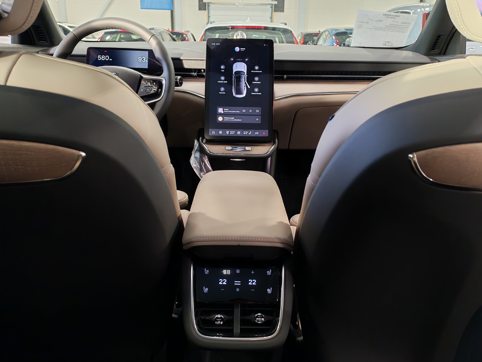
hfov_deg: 58.4
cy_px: 181
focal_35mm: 31
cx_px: 241
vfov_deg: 45.4
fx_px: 432
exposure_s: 1/50
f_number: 1.9
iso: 709
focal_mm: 6.12
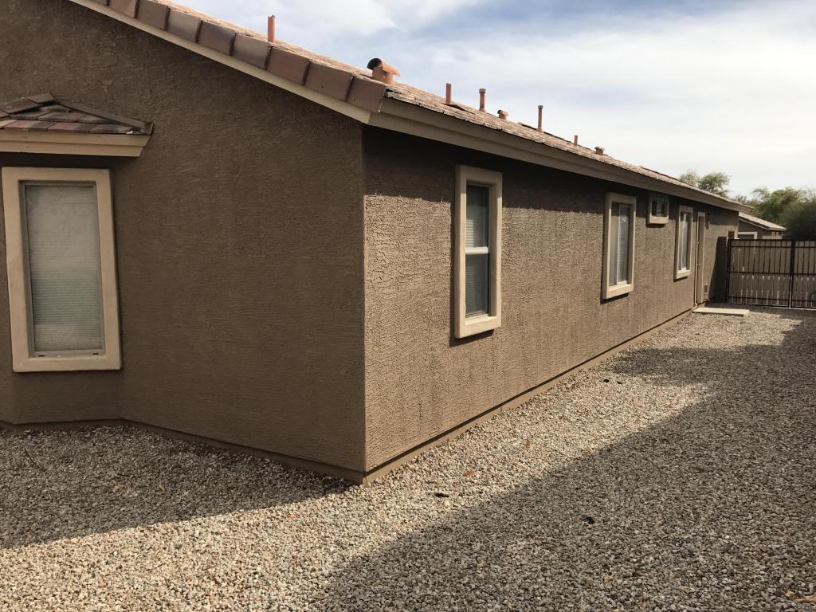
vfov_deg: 49.7
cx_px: 408
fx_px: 660
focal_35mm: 28
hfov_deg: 63.4
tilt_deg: -5.6
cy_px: 306
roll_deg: +0.4
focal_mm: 3.99
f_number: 1.8
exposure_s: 1/2660
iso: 20
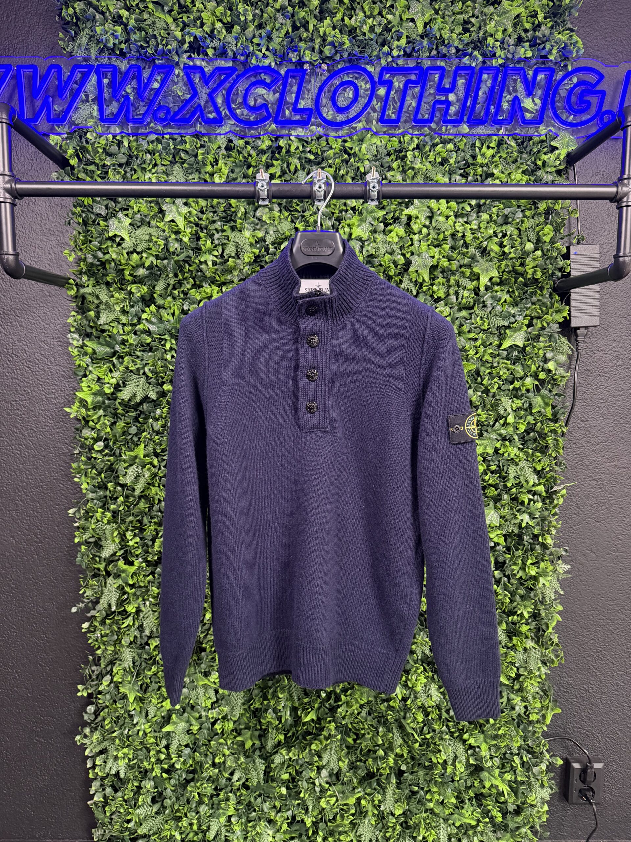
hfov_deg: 56.8
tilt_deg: -6.0
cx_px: 316
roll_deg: -0.4
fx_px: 583
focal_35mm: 24
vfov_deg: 71.6
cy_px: 421
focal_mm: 6.76
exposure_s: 1/36
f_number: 1.78
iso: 800
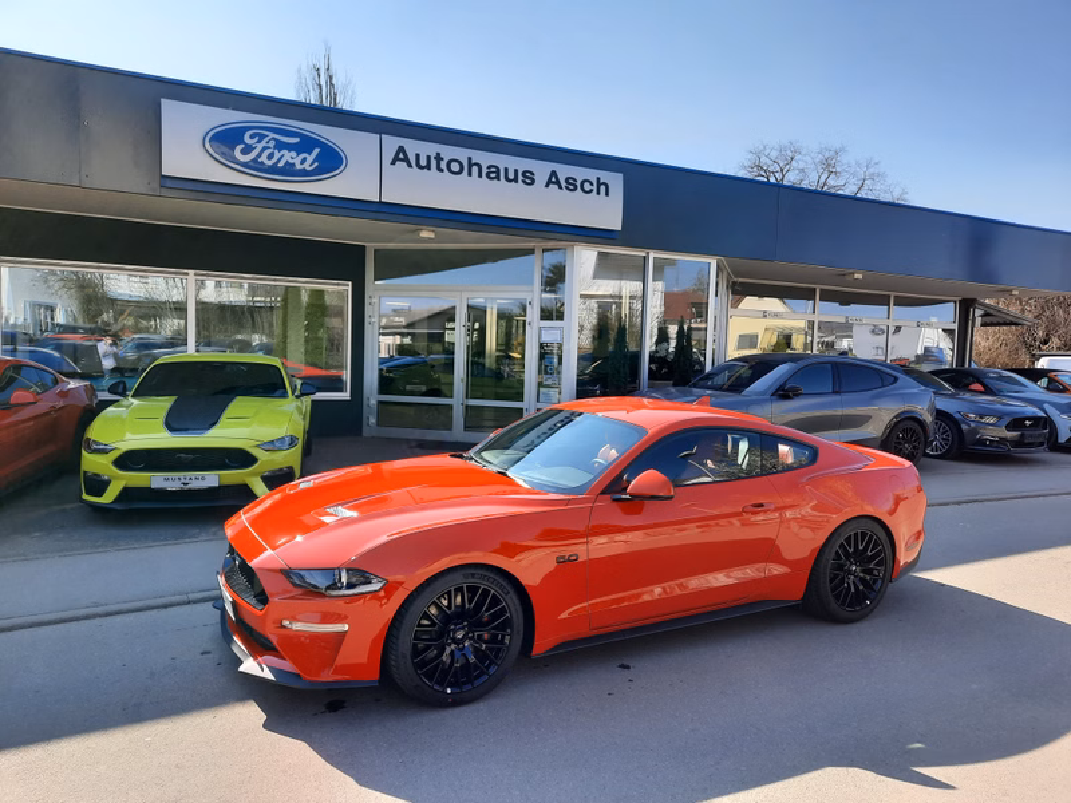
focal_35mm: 25
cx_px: 536
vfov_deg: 54.9
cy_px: 402
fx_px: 773
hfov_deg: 69.4
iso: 32
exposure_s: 1/452
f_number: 2
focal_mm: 4.6
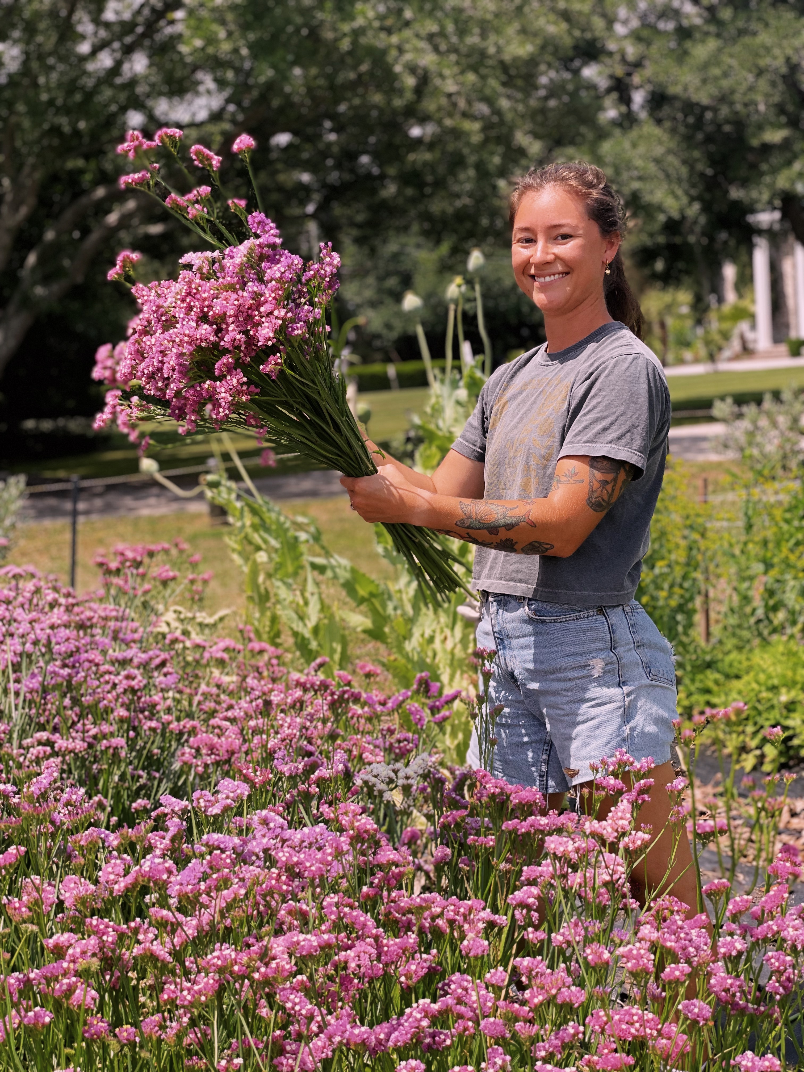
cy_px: 536
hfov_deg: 28.0
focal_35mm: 52
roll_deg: +4.8
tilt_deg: -5.8
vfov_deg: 36.8
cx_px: 402
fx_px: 1610
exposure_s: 1/1370
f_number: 2
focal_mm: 6
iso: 32
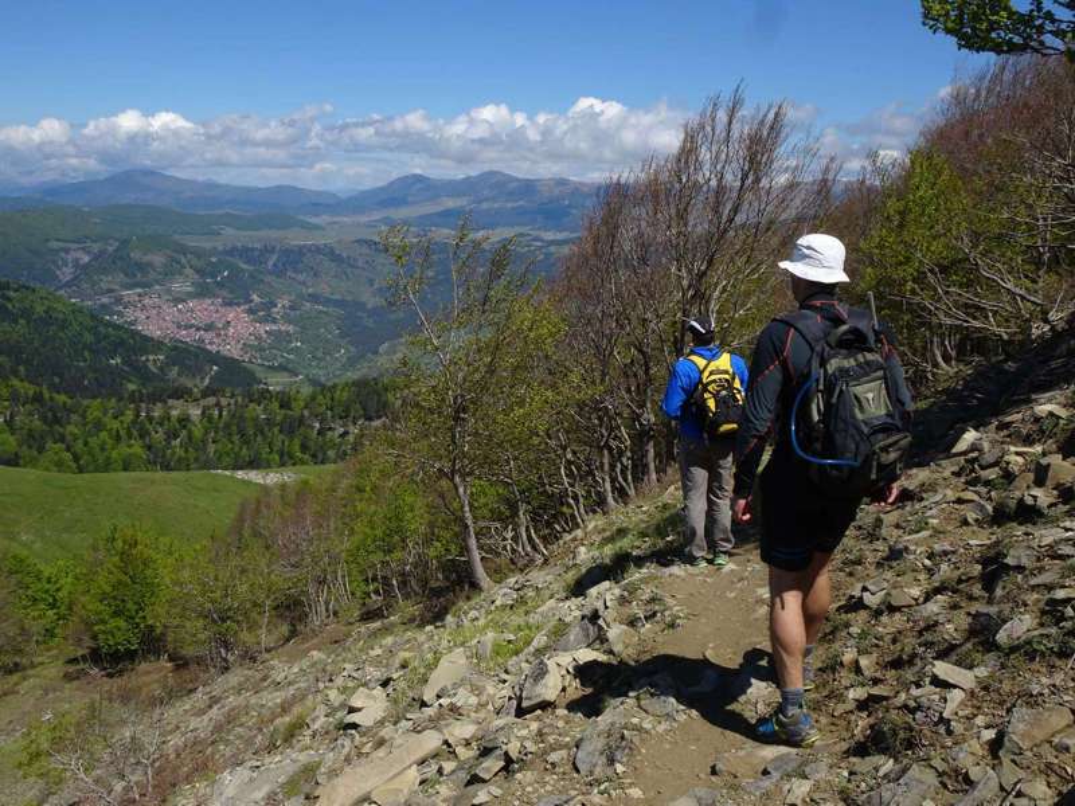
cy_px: 403
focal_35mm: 32
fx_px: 994
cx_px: 538
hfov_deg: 56.8
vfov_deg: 44.2
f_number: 6.3
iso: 80
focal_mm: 5.43
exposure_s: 1/400
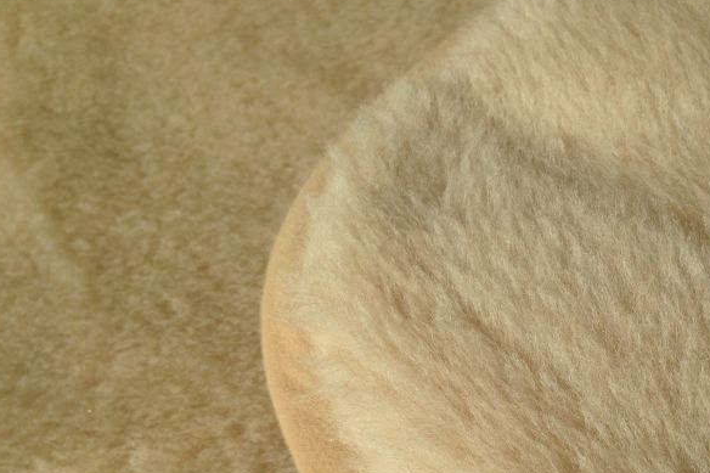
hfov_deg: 41.5
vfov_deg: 28.3
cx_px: 455
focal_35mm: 47
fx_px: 927
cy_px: 347
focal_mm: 4.12
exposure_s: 1/2710
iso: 50
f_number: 2.4
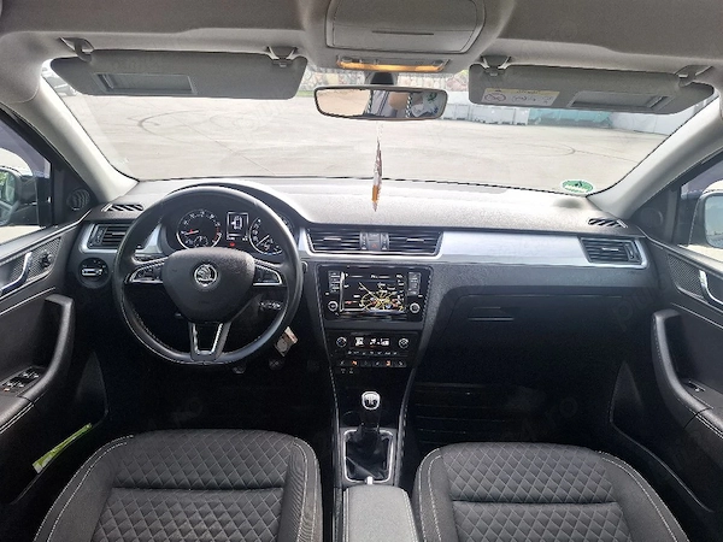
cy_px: 271
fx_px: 480
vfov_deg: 58.9
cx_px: 362
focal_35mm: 23
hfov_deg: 73.9
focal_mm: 5.54
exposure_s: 1/100
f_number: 1.8
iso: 50
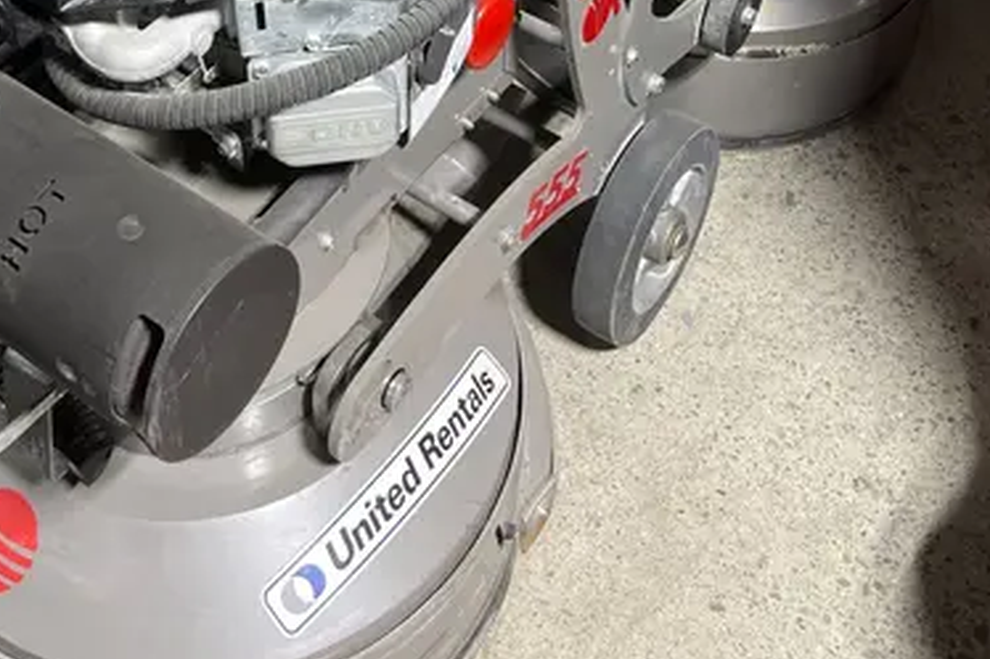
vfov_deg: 21.9
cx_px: 347
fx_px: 1457
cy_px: -287
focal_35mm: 53
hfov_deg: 37.2
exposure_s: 1/60
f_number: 1.6
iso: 80
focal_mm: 5.1
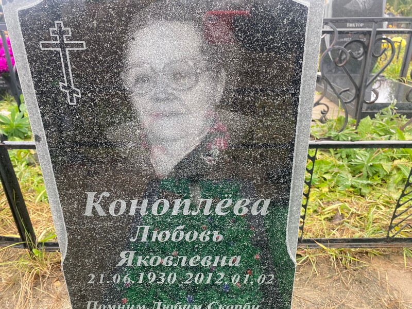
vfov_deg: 53.1
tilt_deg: -22.0
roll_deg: +0.3
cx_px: 206
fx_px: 309
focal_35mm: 26
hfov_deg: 67.3
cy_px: 154
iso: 125
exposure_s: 1/116
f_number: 1.8
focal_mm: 4.25
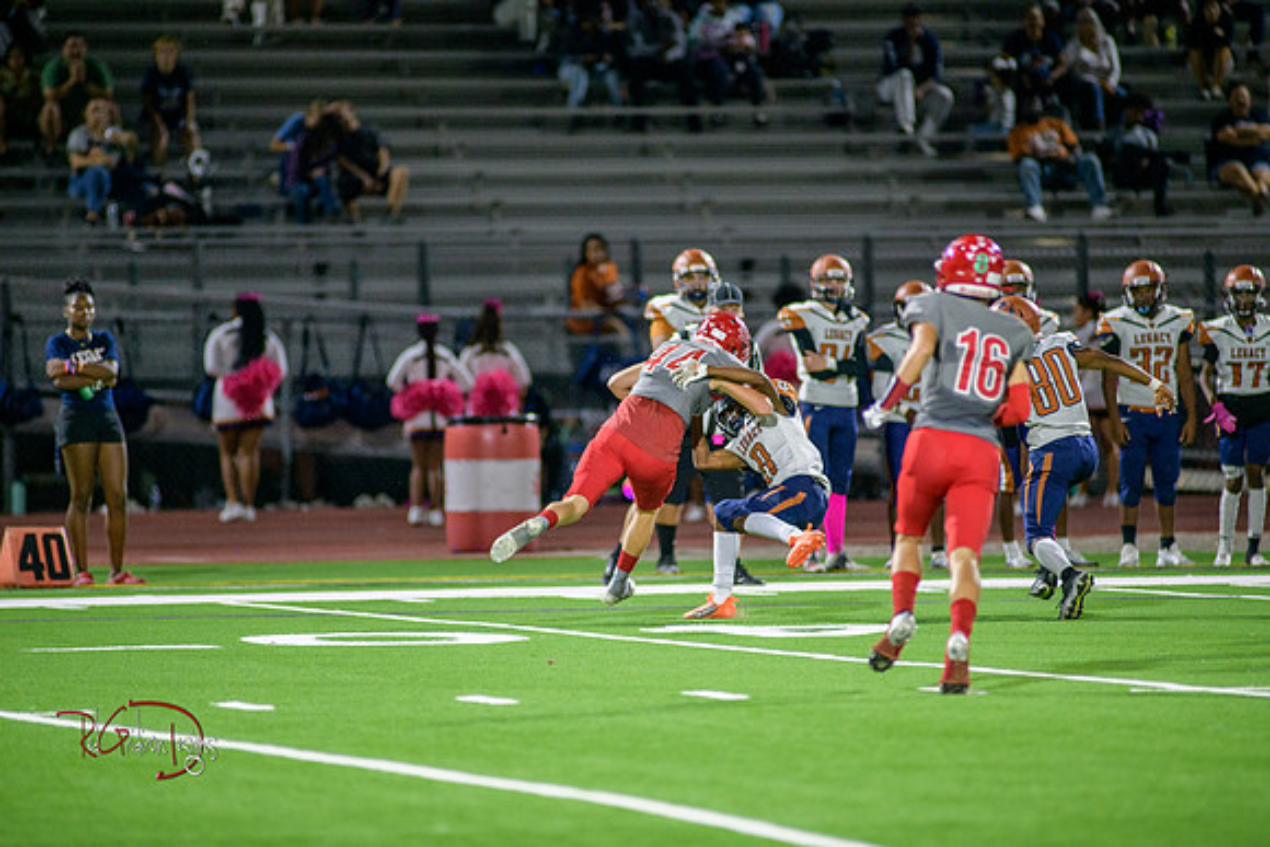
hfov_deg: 6.9
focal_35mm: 300
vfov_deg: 4.6
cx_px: 635
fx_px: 10585
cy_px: 424
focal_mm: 300
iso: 2000
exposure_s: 1/500
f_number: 2.8
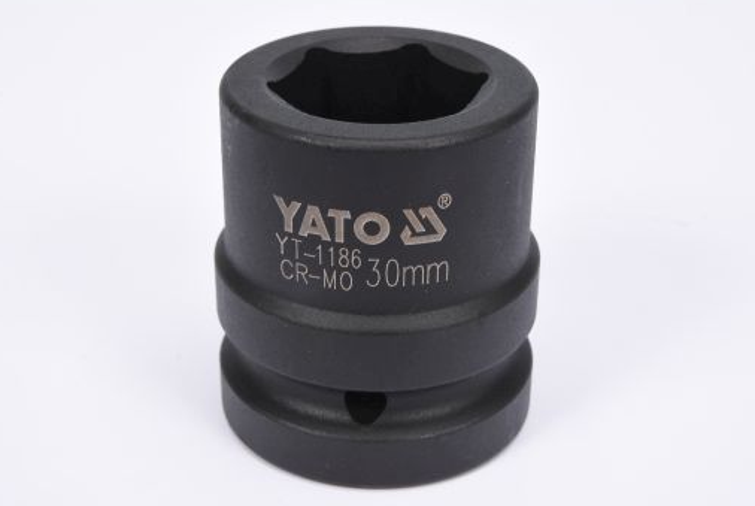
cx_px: 375
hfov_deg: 25.0
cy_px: 254
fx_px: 1701
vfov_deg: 16.9
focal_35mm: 81
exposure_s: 1/125
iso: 250
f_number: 16
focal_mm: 50
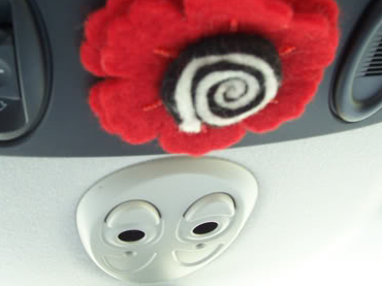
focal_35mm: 46
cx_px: 182
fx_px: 507
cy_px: 108
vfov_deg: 31.4
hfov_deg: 41.3
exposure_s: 1/20
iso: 160
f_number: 2.7
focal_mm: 5.6
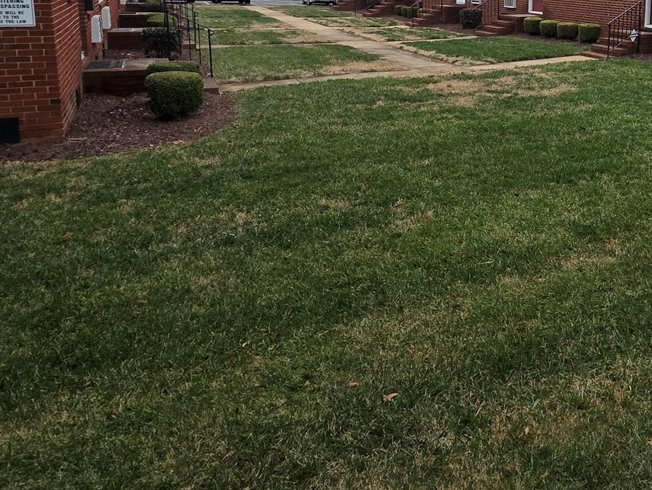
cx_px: 558
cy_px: 62
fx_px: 546
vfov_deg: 44.5
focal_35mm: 29
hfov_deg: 55.4
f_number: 2.2
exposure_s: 1/355
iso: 50
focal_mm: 2.2
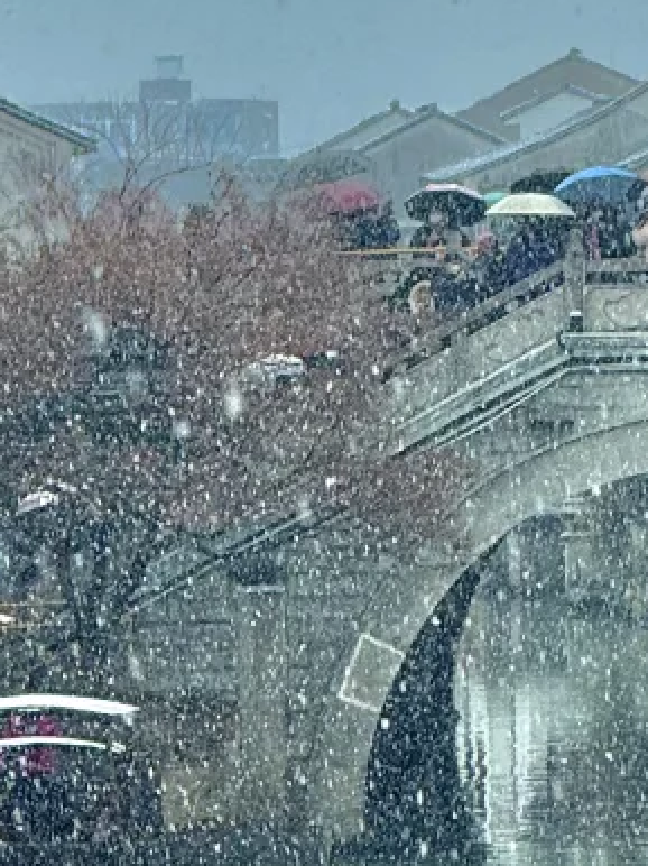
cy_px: 442
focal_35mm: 448
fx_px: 11194
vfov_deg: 4.4
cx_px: 466
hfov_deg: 3.3
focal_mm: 15.66
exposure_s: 1/236
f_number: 2.8
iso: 50
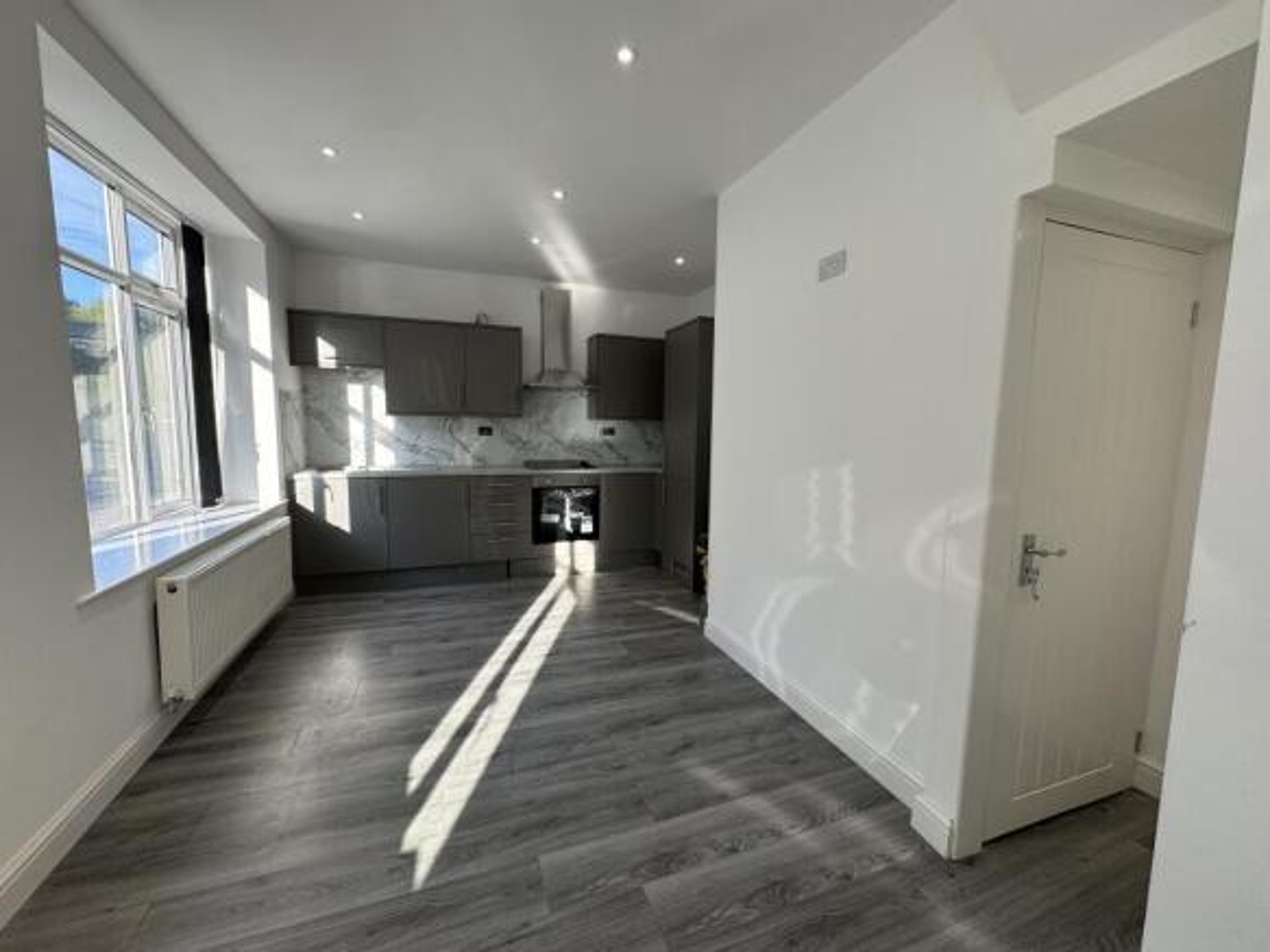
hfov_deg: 102.1
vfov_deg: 85.7
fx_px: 514
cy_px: 476
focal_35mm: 14
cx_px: 635
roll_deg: -1.3
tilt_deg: -5.8
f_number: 2.2
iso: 50
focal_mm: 2.22
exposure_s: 1/100
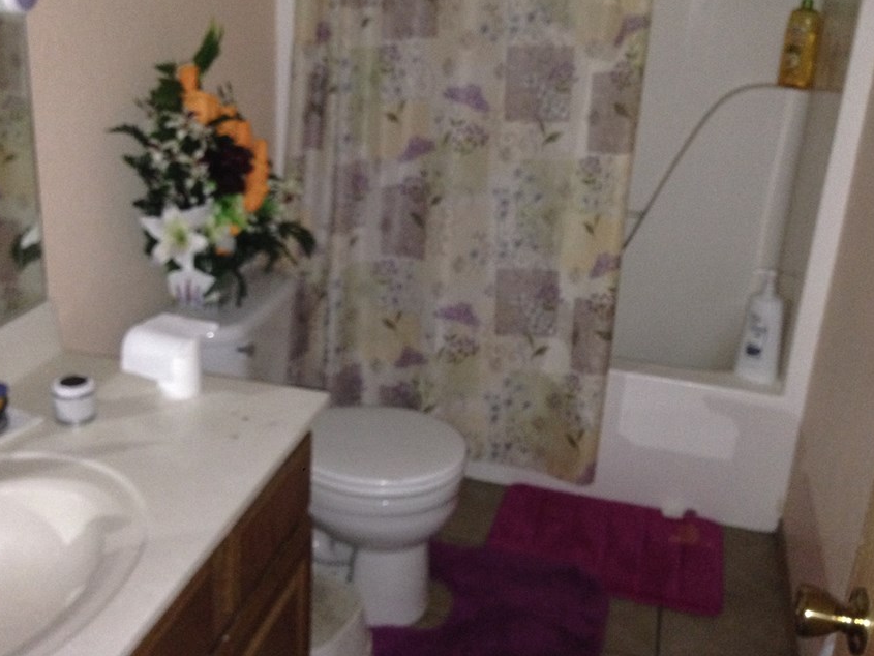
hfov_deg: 46.8
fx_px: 1010
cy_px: 276
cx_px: 403
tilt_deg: -18.1
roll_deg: -1.9
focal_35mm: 40
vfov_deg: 35.9
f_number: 2.4
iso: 400
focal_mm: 4.12
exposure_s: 1/16
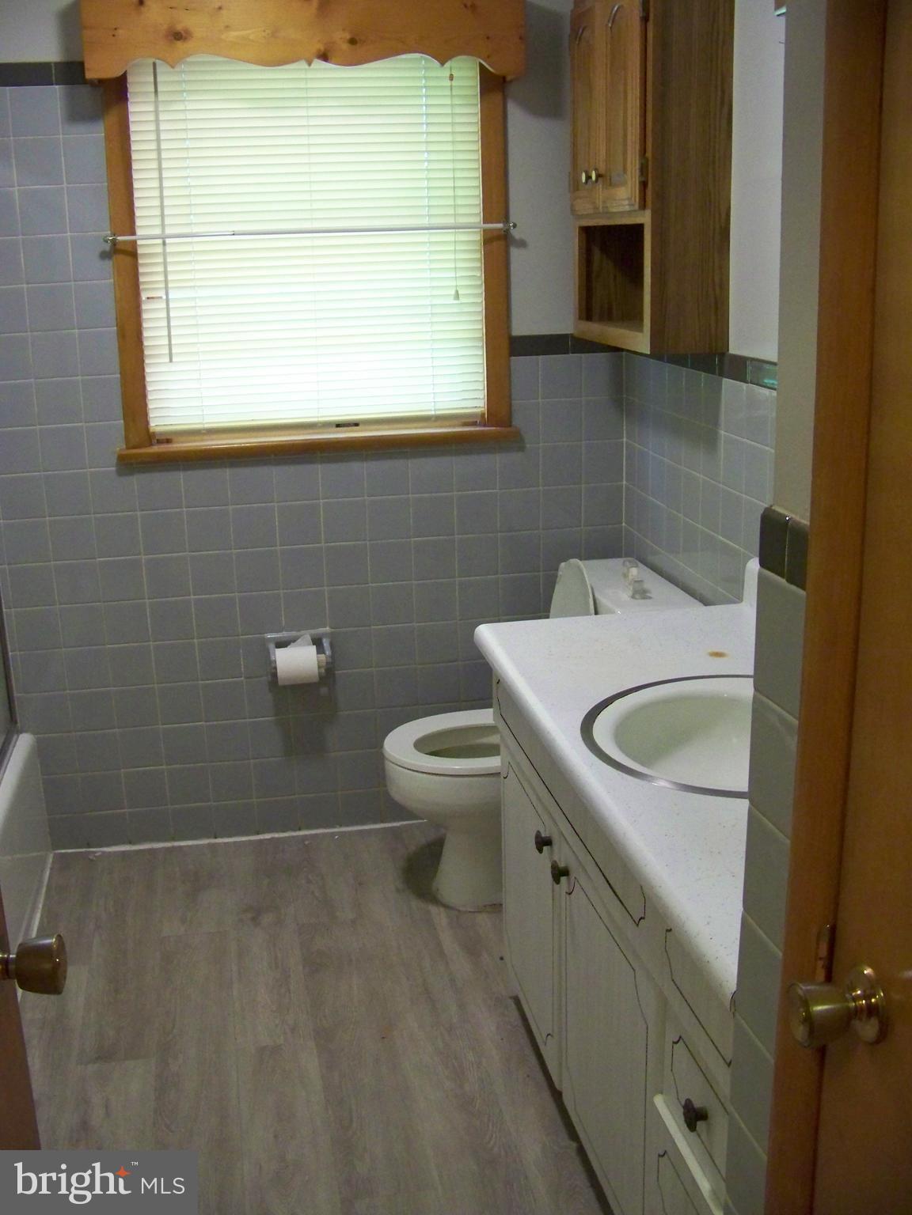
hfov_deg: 39.7
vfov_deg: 51.4
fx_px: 1265
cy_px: 608
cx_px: 456
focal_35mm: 36
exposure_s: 1/20
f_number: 2.8
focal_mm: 5.85
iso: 400
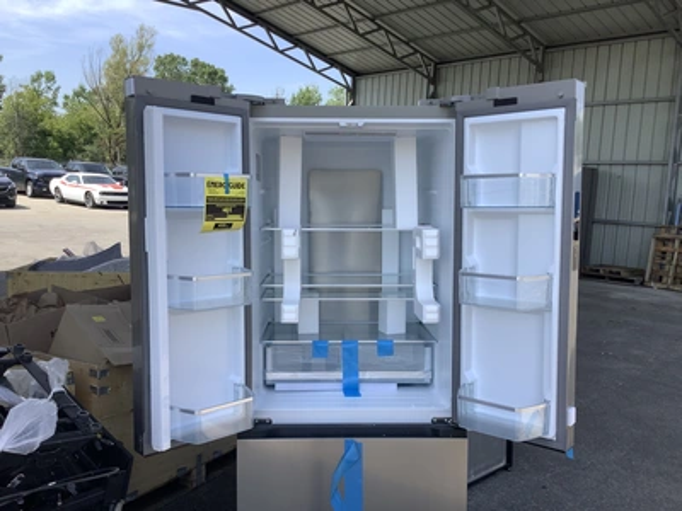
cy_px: 256
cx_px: 341
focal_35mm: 31
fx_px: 611
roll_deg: -2.5
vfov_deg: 45.4
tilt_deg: -8.3
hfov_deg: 58.4
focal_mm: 3.3
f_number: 2.4
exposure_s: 1/673
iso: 25
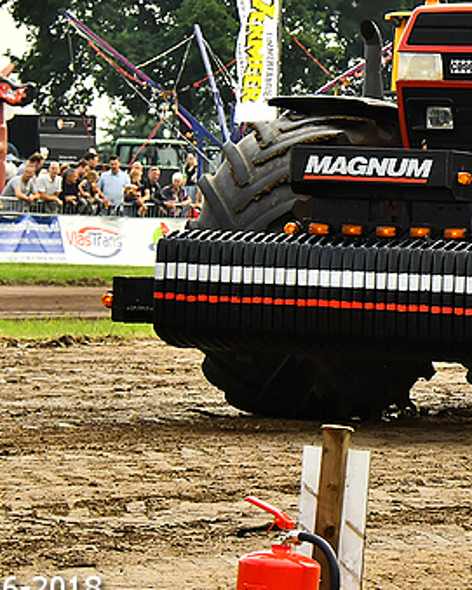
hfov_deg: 5.9
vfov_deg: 7.5
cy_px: 142
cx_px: 624
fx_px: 4525
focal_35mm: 259
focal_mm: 78
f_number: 9
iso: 500
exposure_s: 1/800
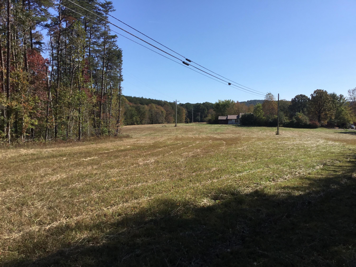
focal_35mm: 31
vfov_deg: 45.4
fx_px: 319
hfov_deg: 58.4
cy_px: 134
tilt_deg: -3.1
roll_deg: +0.5
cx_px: 178
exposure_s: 1/1773
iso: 25
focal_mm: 3.3
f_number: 2.4
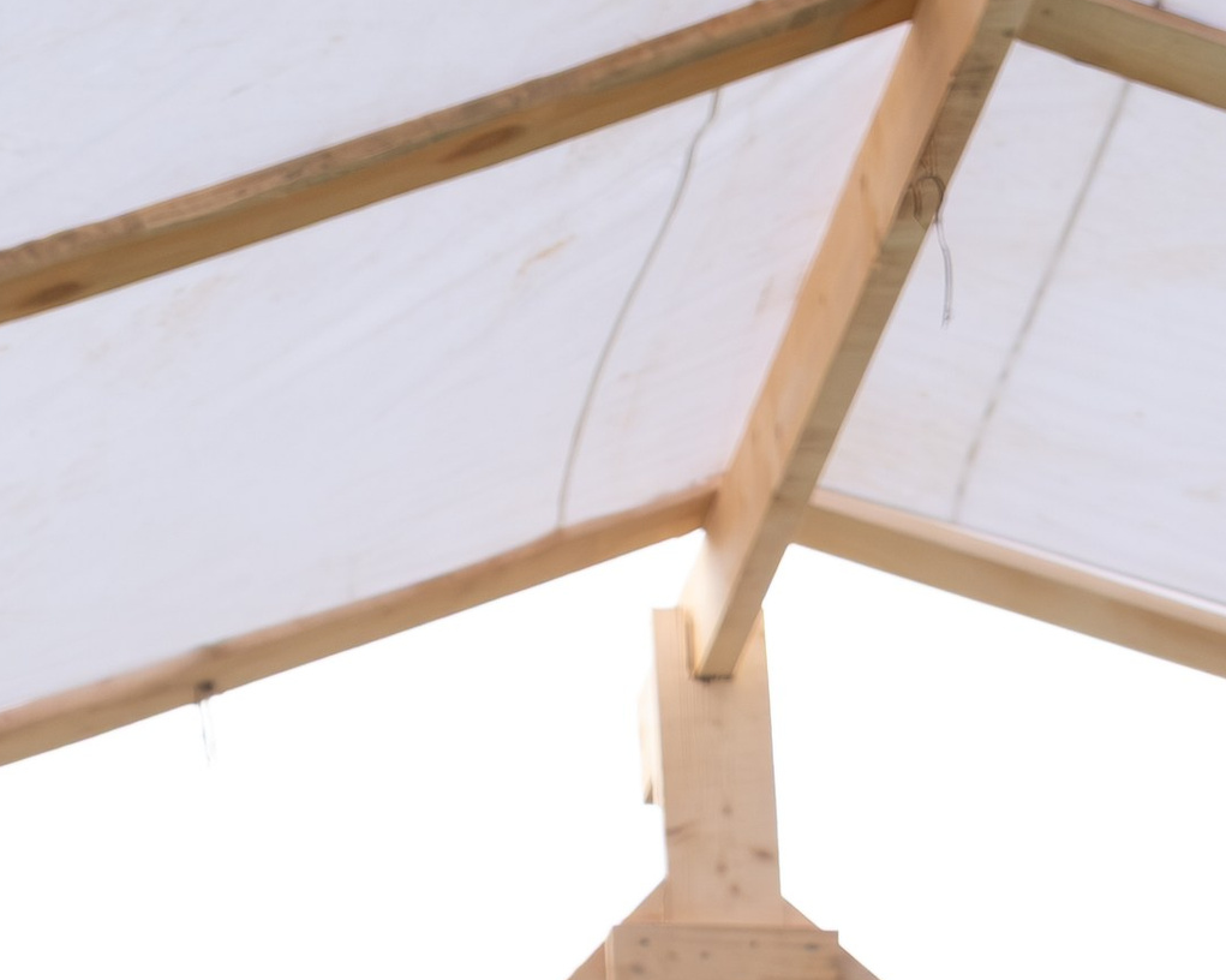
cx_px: 1188
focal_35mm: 226
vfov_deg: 6.6
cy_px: 2126
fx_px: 8197
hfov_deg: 8.5
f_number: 4
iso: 1000
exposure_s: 1/800
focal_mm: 42.7
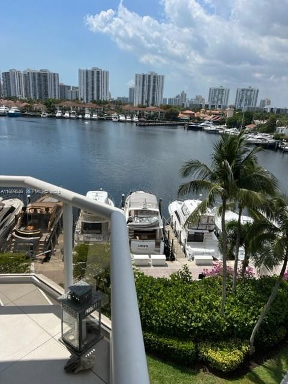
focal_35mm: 26
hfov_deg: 53.1
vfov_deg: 67.3
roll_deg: -3.2
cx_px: 144
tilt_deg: -16.9
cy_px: 192
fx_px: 288
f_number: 1.5
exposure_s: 1/7463
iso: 50
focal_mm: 5.7
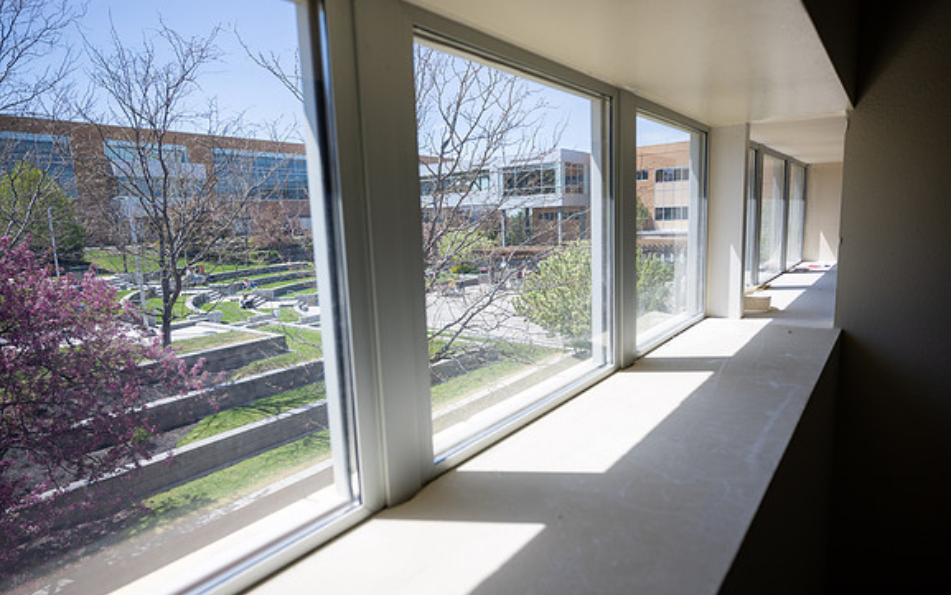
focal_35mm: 21
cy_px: 307
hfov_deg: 82.3
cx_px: 475
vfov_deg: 57.3
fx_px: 544
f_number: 4
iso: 100
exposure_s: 1/500
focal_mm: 20.5
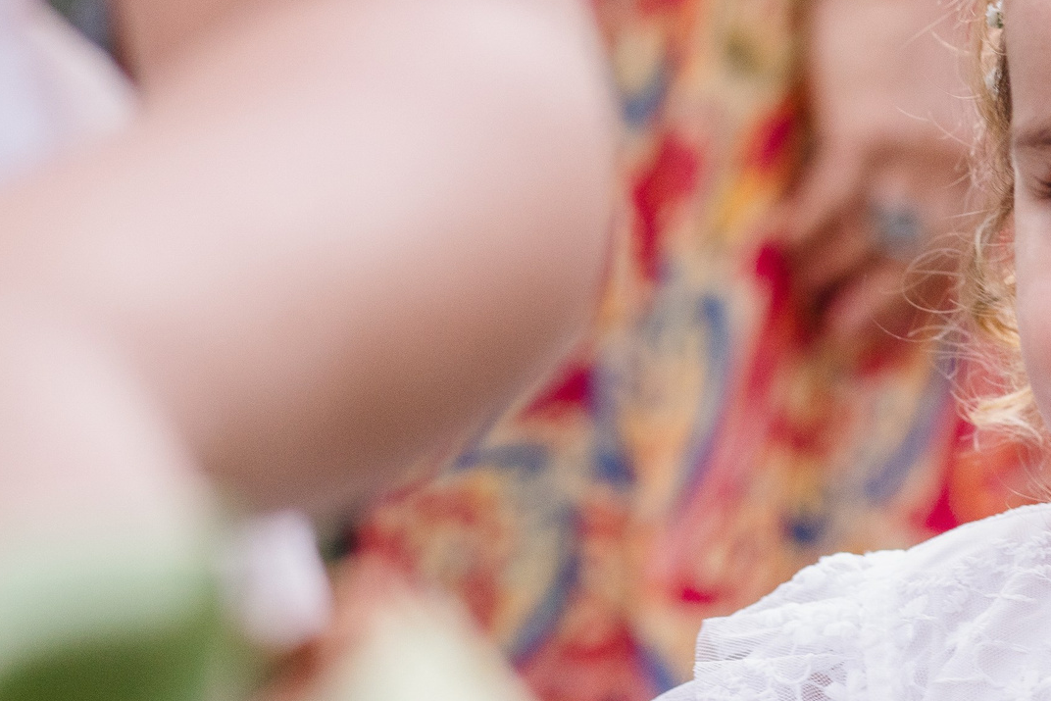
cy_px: 495
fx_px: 5927
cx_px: 1219
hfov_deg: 10.0
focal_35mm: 203
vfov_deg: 6.8
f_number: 4.5
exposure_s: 1/320
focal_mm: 85
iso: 1600
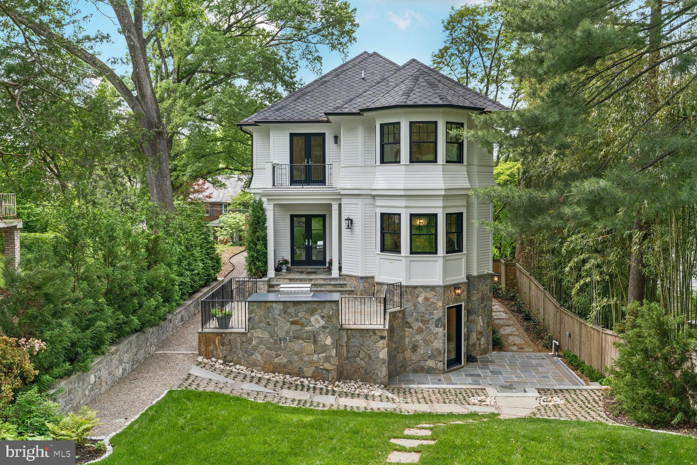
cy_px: 232
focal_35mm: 33
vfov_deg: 40.0
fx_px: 639
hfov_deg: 57.2
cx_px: 348
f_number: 8
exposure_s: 1/160
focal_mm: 33
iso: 200
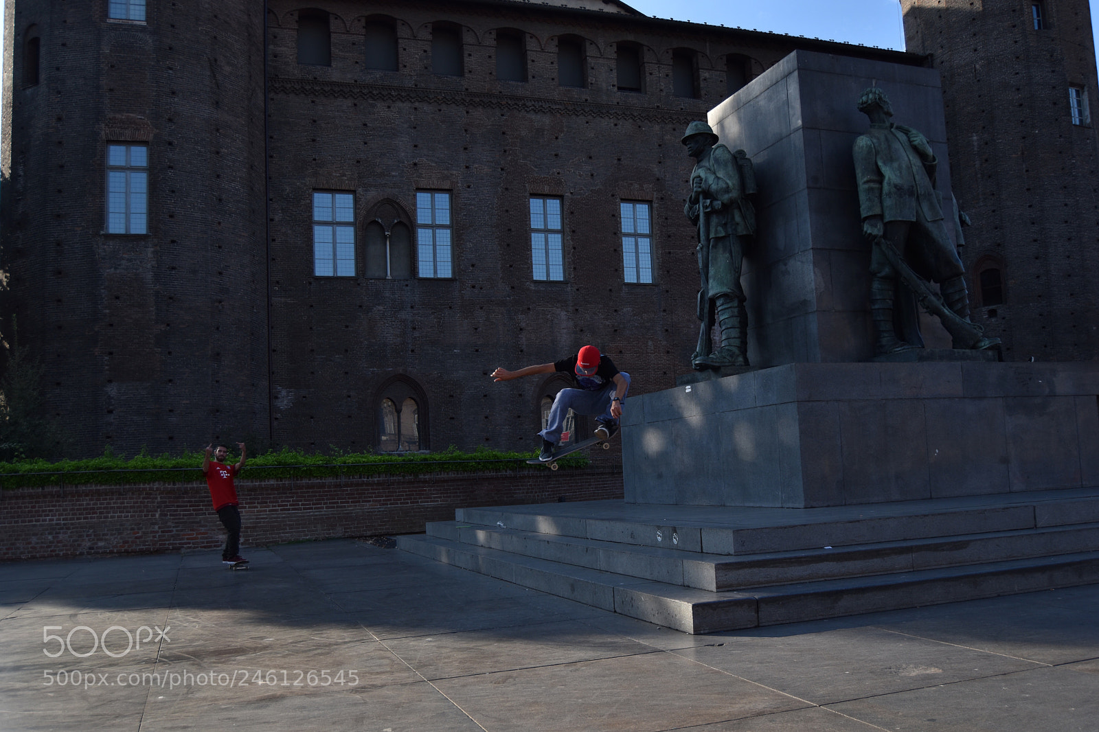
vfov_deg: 40.0
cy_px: 366
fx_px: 1007
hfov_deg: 57.2
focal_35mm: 33
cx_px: 550
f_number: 4.5
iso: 100
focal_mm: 22
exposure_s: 1/1000
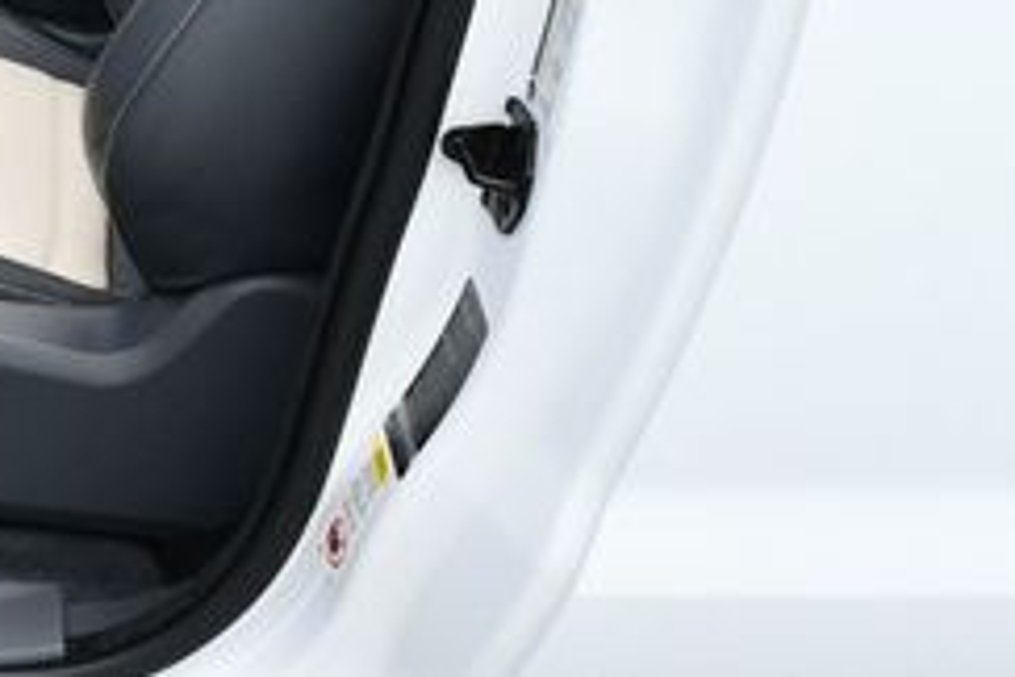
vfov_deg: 13.8
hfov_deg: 19.9
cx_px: -263
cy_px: -209
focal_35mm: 95
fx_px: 2678
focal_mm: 18
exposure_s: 1/250
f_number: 5.6
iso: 250
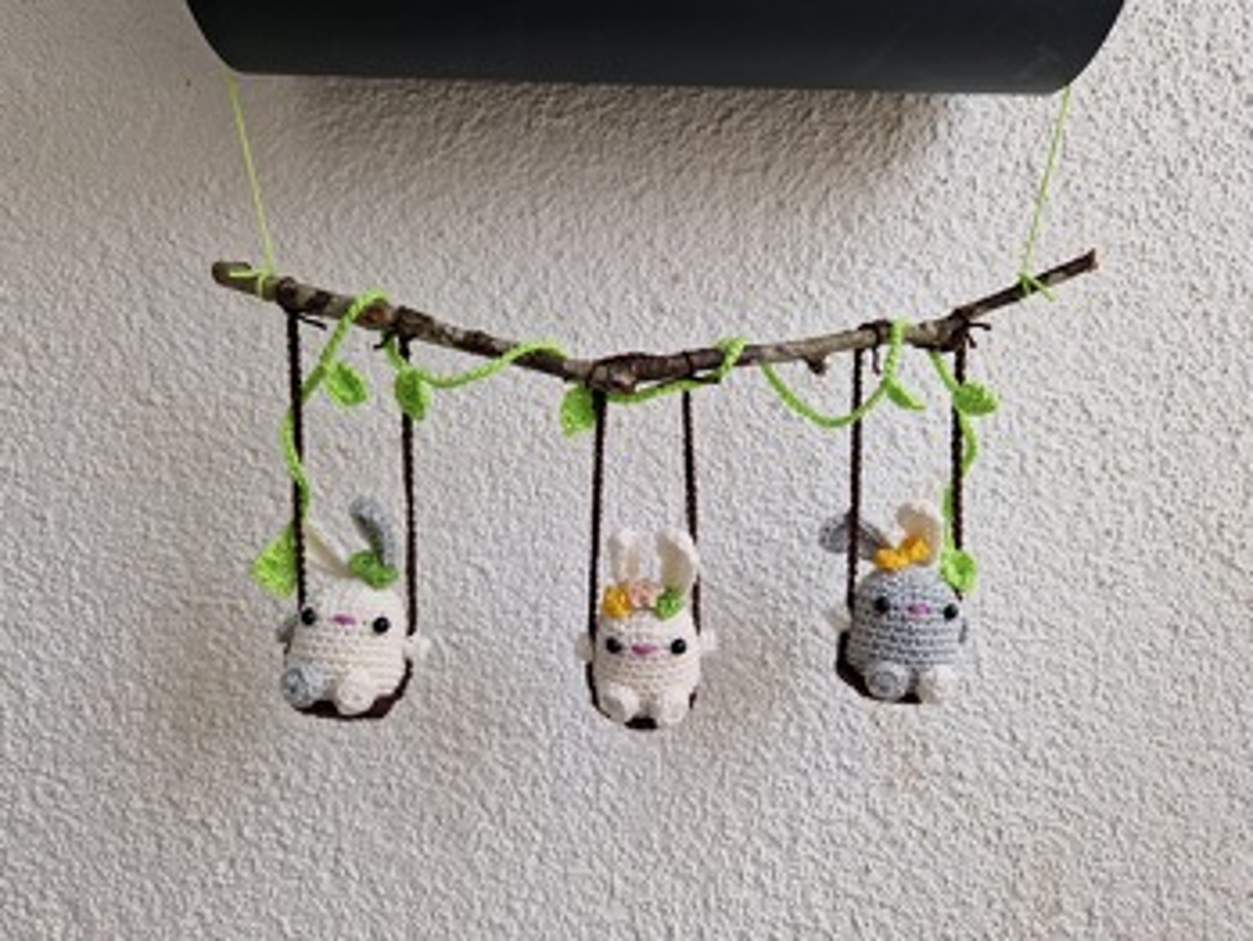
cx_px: 626
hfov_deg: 73.9
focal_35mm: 23
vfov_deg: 58.9
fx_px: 833
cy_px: 470
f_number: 1.8
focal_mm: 5.4
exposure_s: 1/2058
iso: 50
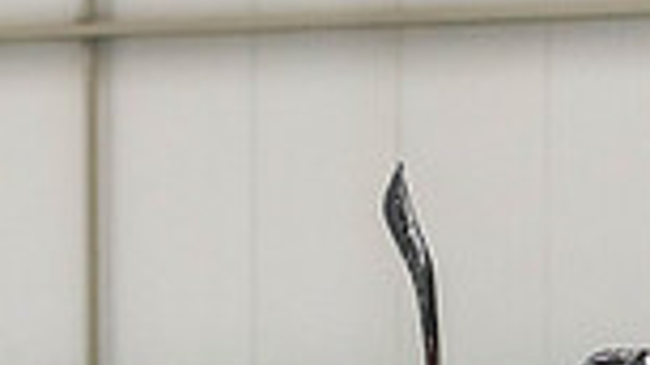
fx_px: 5635
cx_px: 530
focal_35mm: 327
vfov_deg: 3.6
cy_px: 932
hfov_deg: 6.6
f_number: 2.8
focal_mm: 70
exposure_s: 1/640
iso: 1800
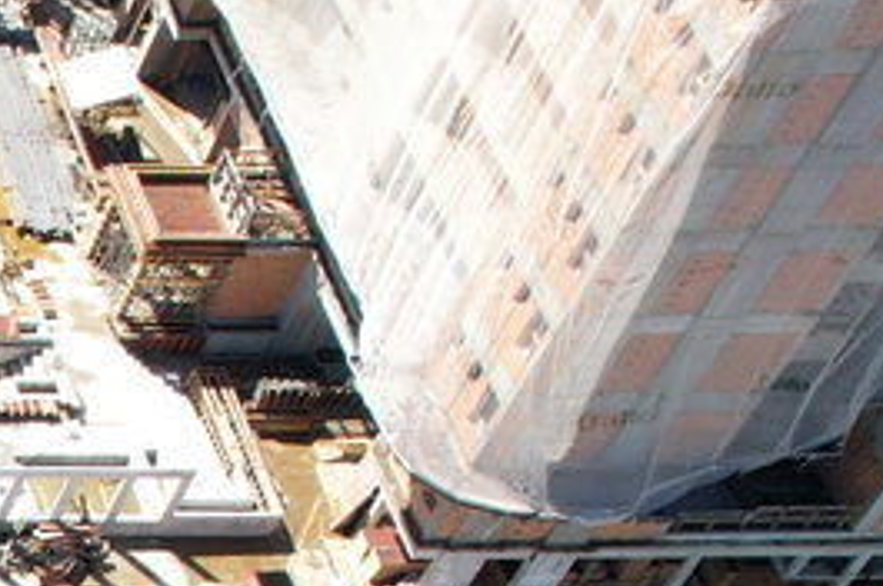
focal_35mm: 133
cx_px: -1526
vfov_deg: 9.4
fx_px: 3258
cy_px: 1317
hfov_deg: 11.4
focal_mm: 8.38
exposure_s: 1/725
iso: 100
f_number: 2.8
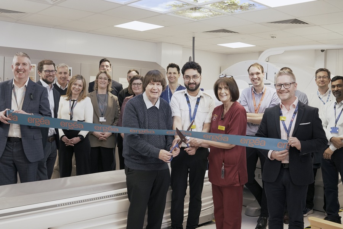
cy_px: 114
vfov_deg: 36.9
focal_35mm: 36
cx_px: 172
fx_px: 343
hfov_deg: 53.1
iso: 800
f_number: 5
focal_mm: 24
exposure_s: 1/50
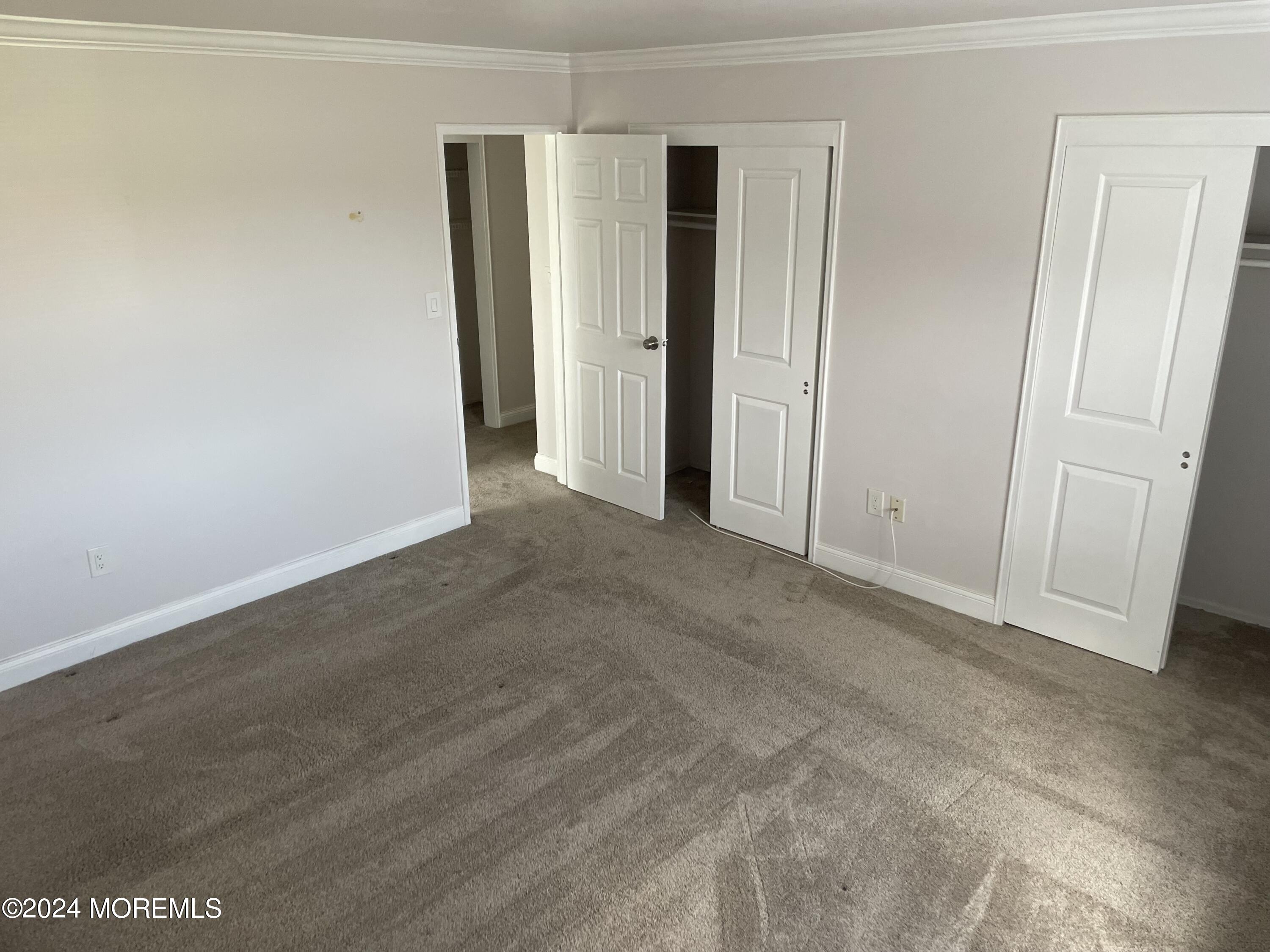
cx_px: 635
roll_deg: +0.1
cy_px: 476
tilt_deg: -22.3
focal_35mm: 26
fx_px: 954
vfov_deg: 53.1
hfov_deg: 67.3
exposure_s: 1/79
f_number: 1.6
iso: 125
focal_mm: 4.2
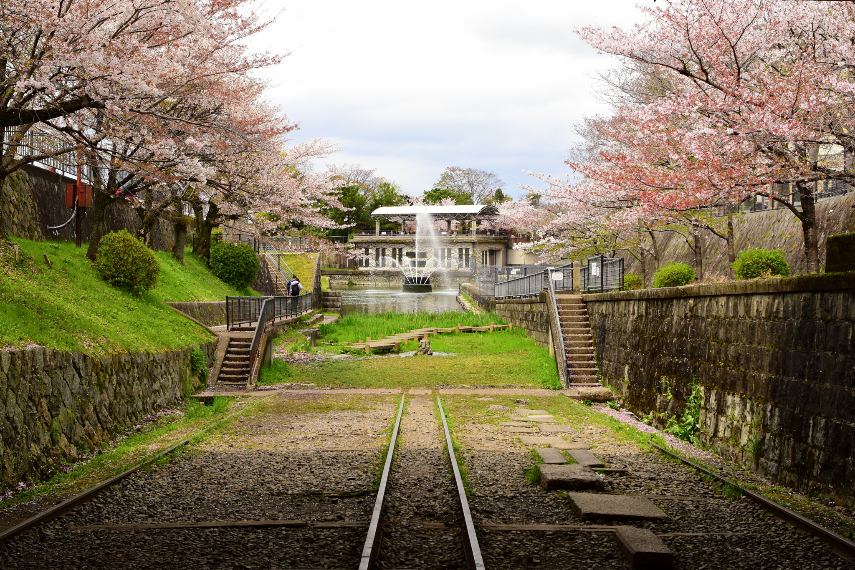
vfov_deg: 31.9
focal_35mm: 42
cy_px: 285
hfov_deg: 46.4
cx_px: 428
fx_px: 998
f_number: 6.3
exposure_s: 1/500
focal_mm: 28
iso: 250
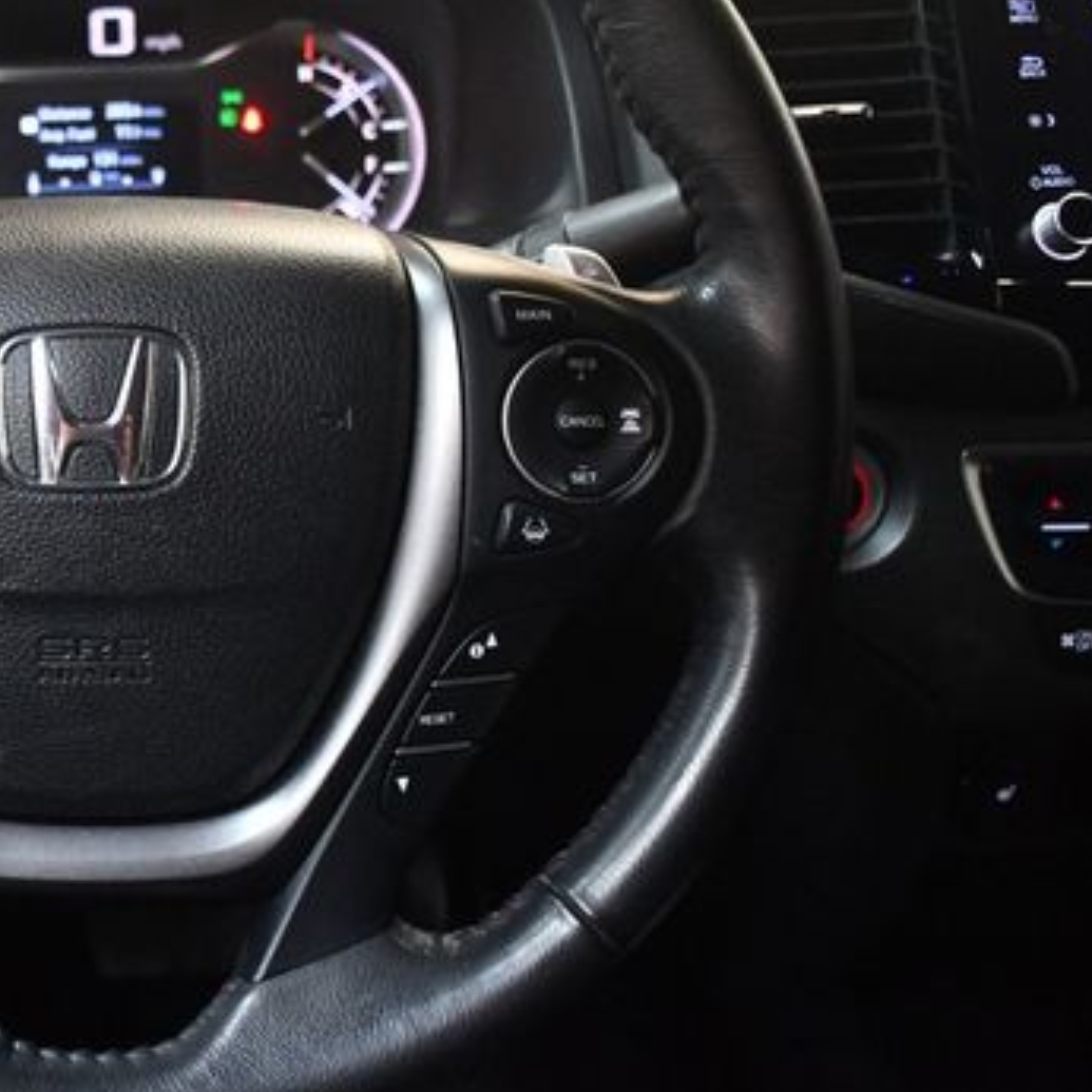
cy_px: 421
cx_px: 95
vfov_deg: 32.7
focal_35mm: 52
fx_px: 1856
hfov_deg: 31.2
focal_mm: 22
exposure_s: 1/60
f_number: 3.5
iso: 6400
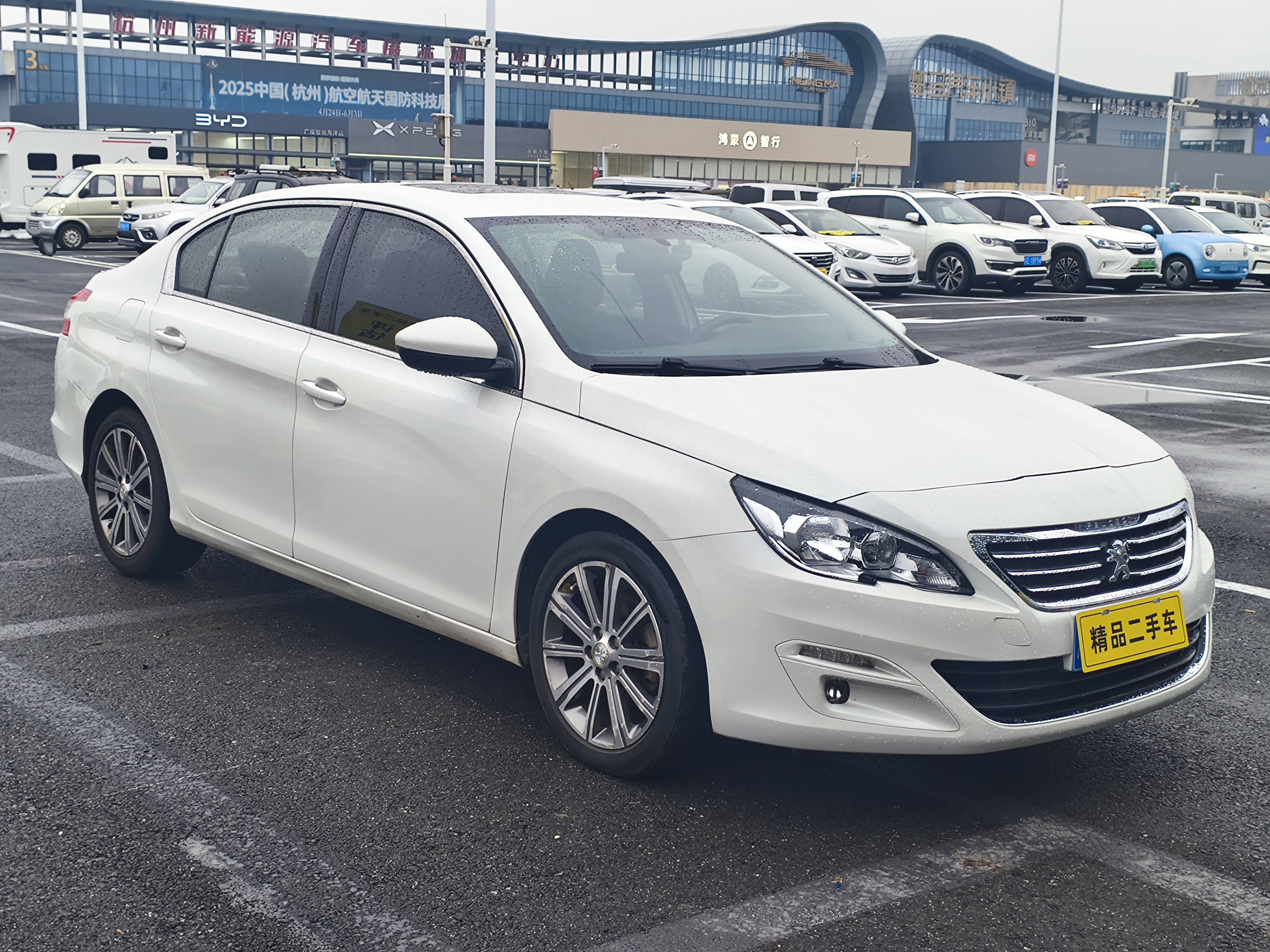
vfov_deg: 34.3
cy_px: 476
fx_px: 1541
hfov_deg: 44.8
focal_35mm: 42
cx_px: 635
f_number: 1.6
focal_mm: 5.84
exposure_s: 1/100
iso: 80
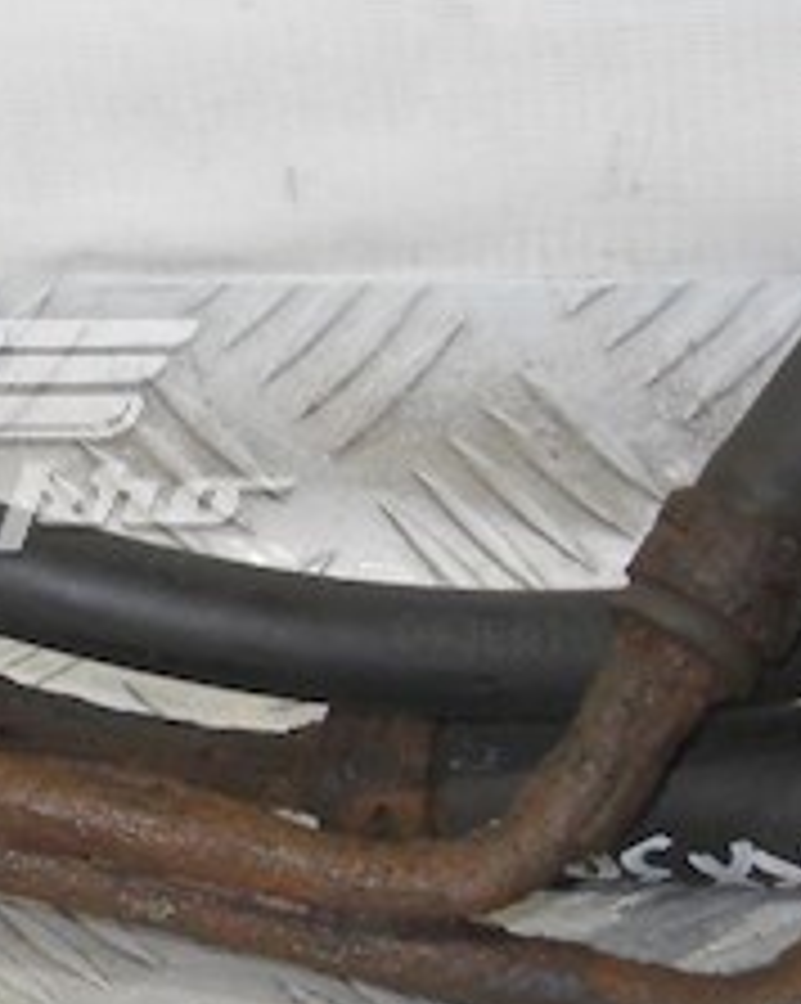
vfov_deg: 16.7
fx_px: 3412
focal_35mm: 115
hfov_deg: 12.9
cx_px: -248
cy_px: 455
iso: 160
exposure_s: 1/30
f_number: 3.1
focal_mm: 6.72
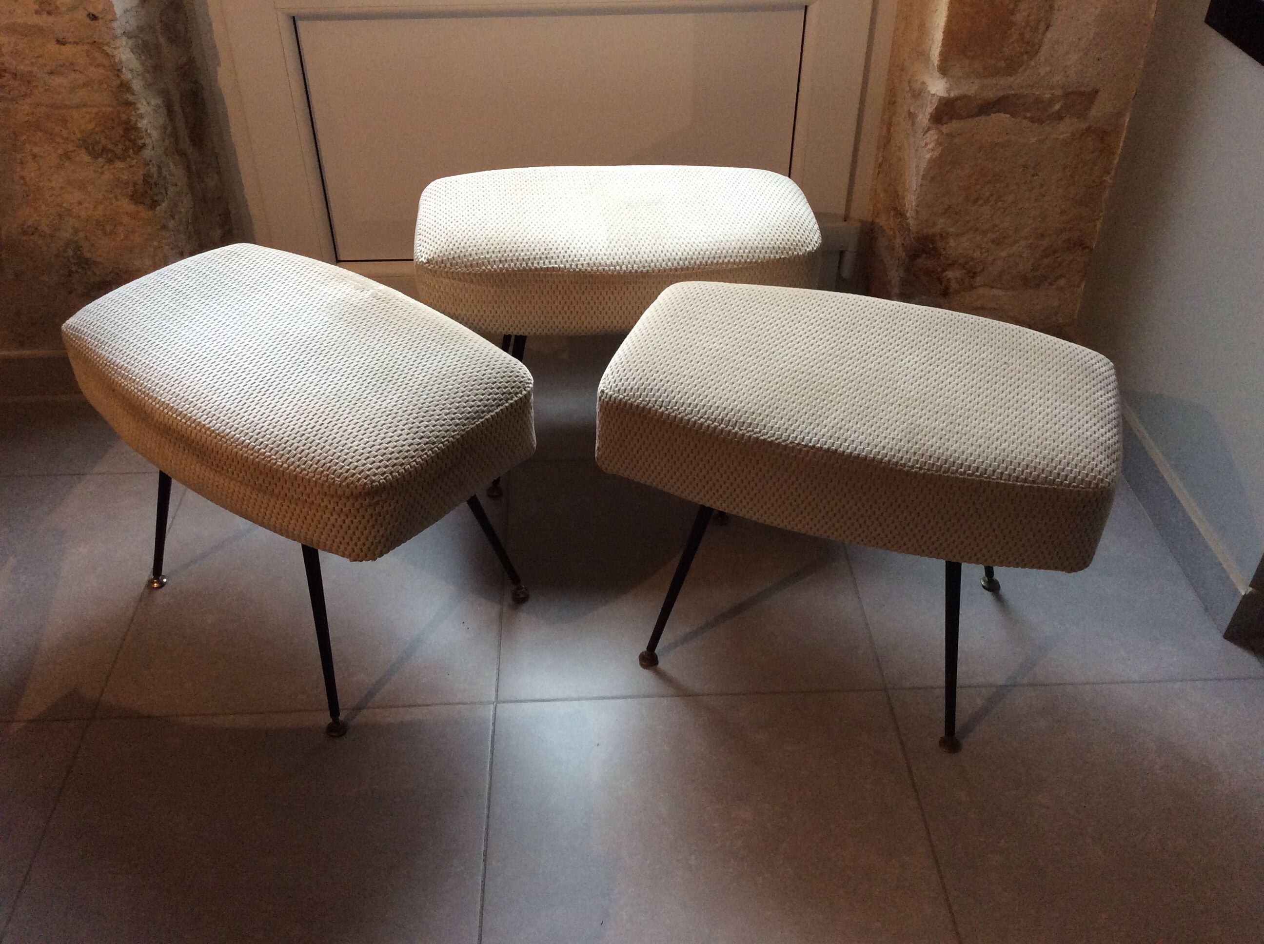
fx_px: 1167
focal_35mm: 32
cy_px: 472
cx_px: 632
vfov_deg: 44.1
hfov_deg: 56.9
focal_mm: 3.3
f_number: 2.4
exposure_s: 1/25
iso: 125
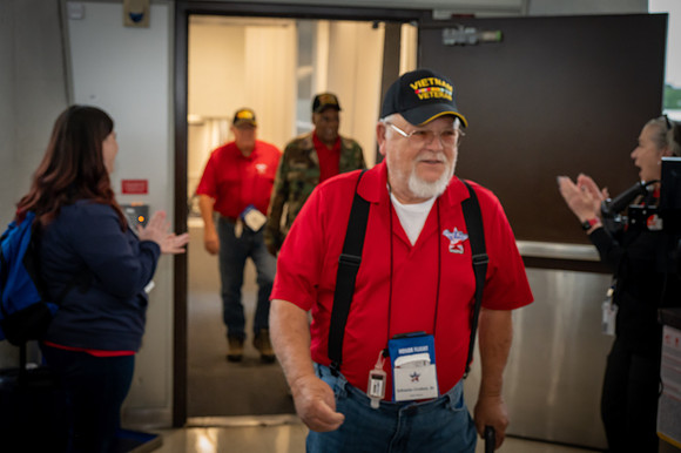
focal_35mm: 48
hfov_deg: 41.1
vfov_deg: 28.0
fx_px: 907
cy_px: 226
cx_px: 340
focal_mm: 48
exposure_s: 1/100
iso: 4500
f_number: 5.6
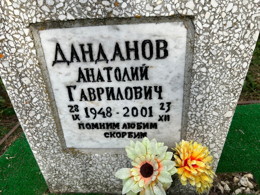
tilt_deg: -27.4
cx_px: 130
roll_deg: +5.2
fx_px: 195
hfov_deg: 67.3
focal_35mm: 26
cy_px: 98
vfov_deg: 53.1
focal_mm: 5.7
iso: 50
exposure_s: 1/991
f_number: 1.5
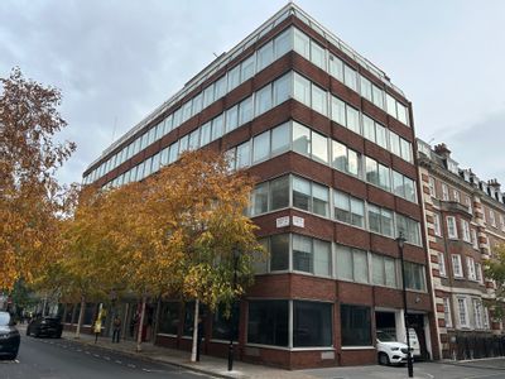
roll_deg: -2.9
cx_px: 252
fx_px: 379
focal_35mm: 26
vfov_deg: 53.1
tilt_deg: +18.2
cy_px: 190
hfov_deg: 67.3
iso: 50
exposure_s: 1/1621
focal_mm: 5.7
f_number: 1.5
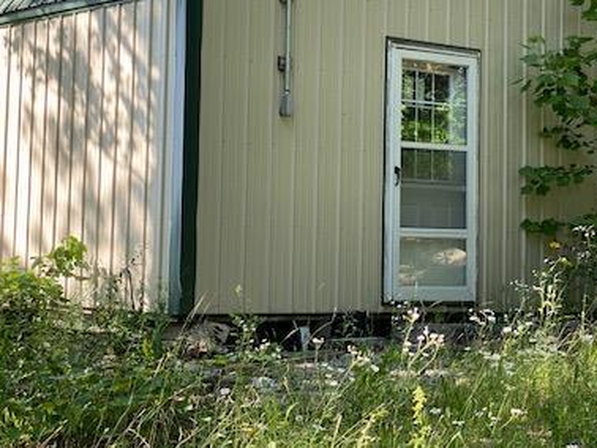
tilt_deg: +5.6
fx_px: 1519
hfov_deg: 22.2
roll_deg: -2.0
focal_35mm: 88
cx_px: 240
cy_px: 126
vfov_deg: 16.7
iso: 20
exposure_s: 1/132
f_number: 2
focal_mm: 6
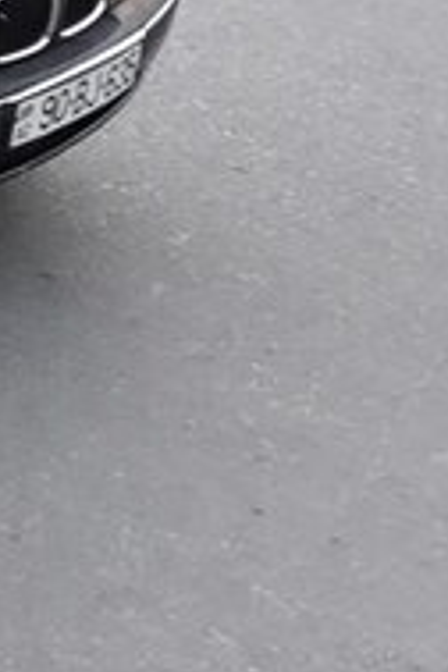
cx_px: -711
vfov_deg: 20.4
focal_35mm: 98
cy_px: 76
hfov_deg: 11.1
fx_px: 1829
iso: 160
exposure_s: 1/50
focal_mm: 3.71
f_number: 1.7
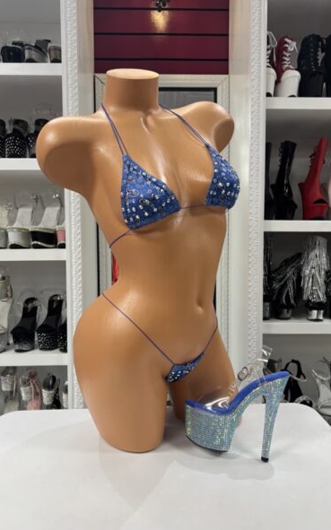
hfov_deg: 44.5
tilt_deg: -3.7
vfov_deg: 66.5
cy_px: 265
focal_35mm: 28
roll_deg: +0.9
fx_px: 404
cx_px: 170
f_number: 1.5
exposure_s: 1/60
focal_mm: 5.7
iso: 100
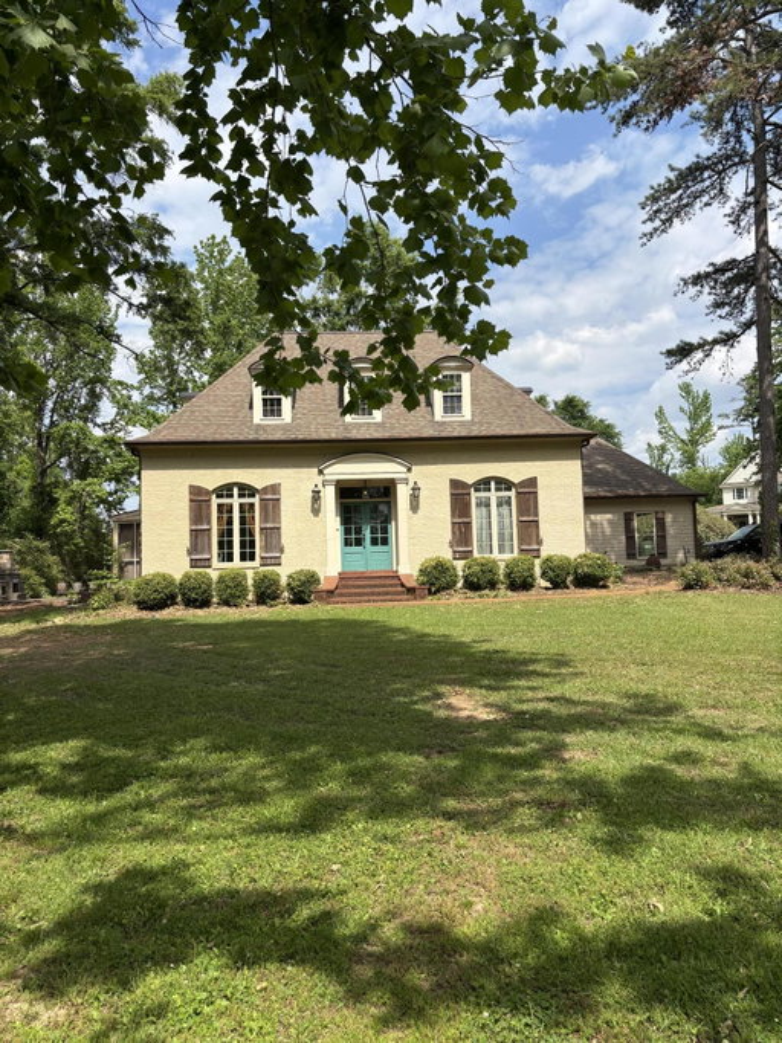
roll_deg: +0.9
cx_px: 391
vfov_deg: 67.3
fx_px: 783
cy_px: 522
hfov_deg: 53.0
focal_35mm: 26
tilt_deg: +3.5
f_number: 1.6
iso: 50
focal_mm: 5.96
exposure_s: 1/3311
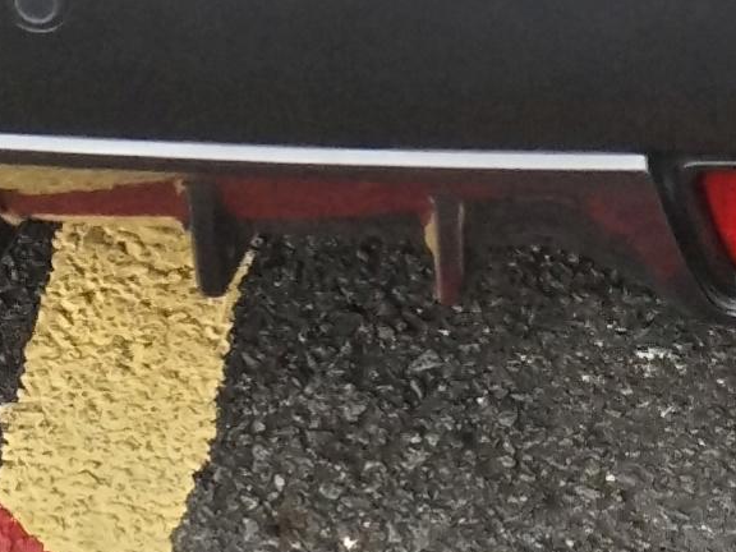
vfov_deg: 5.8
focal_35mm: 232
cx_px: 666
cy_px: -1269
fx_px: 4933
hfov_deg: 8.5
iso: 100
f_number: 1.8
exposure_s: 1/122
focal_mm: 4.75
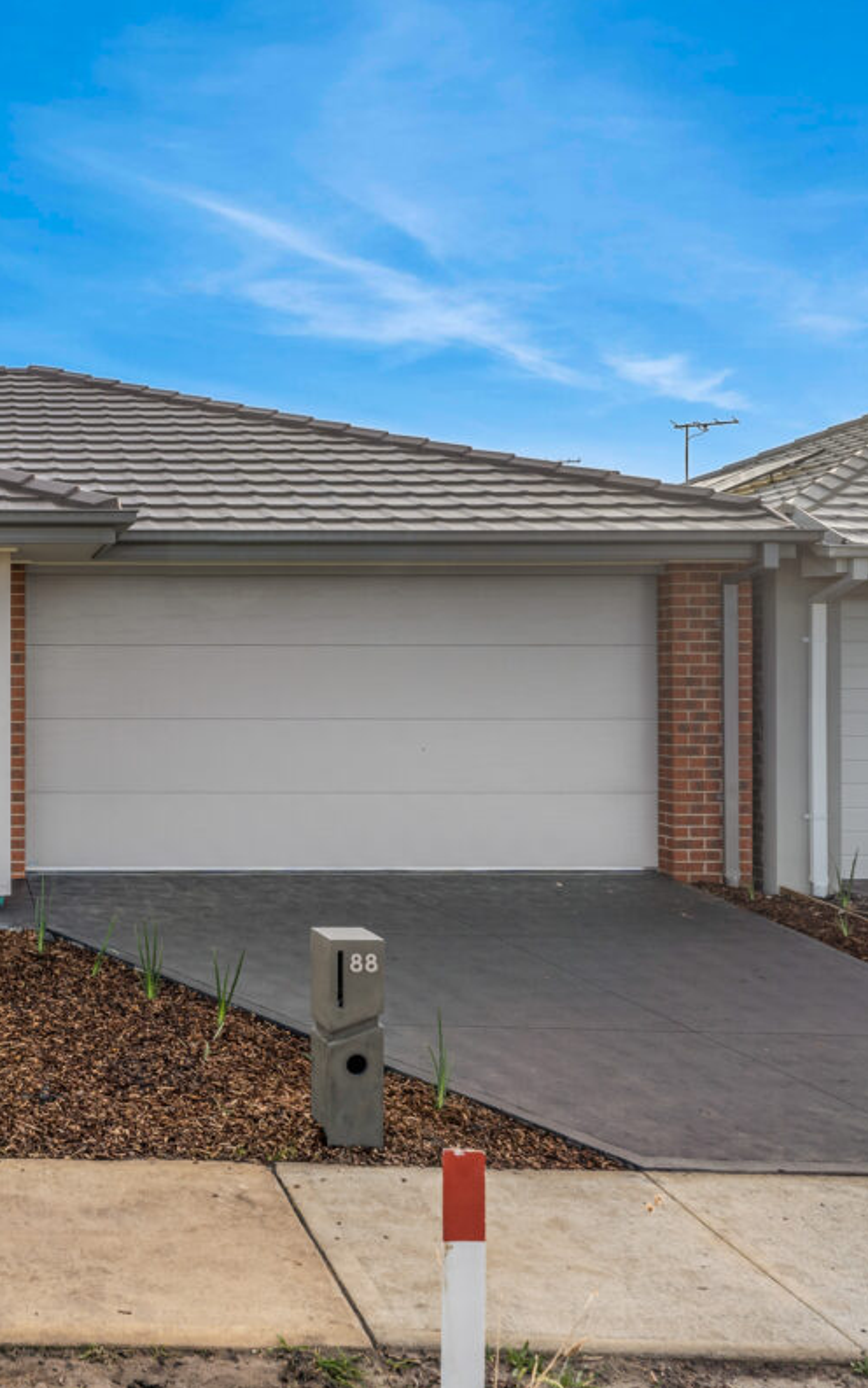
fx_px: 1400
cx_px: -46
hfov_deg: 31.3
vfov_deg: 52.7
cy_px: 698
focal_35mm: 37
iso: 200
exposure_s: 1/400
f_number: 5.6
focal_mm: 24
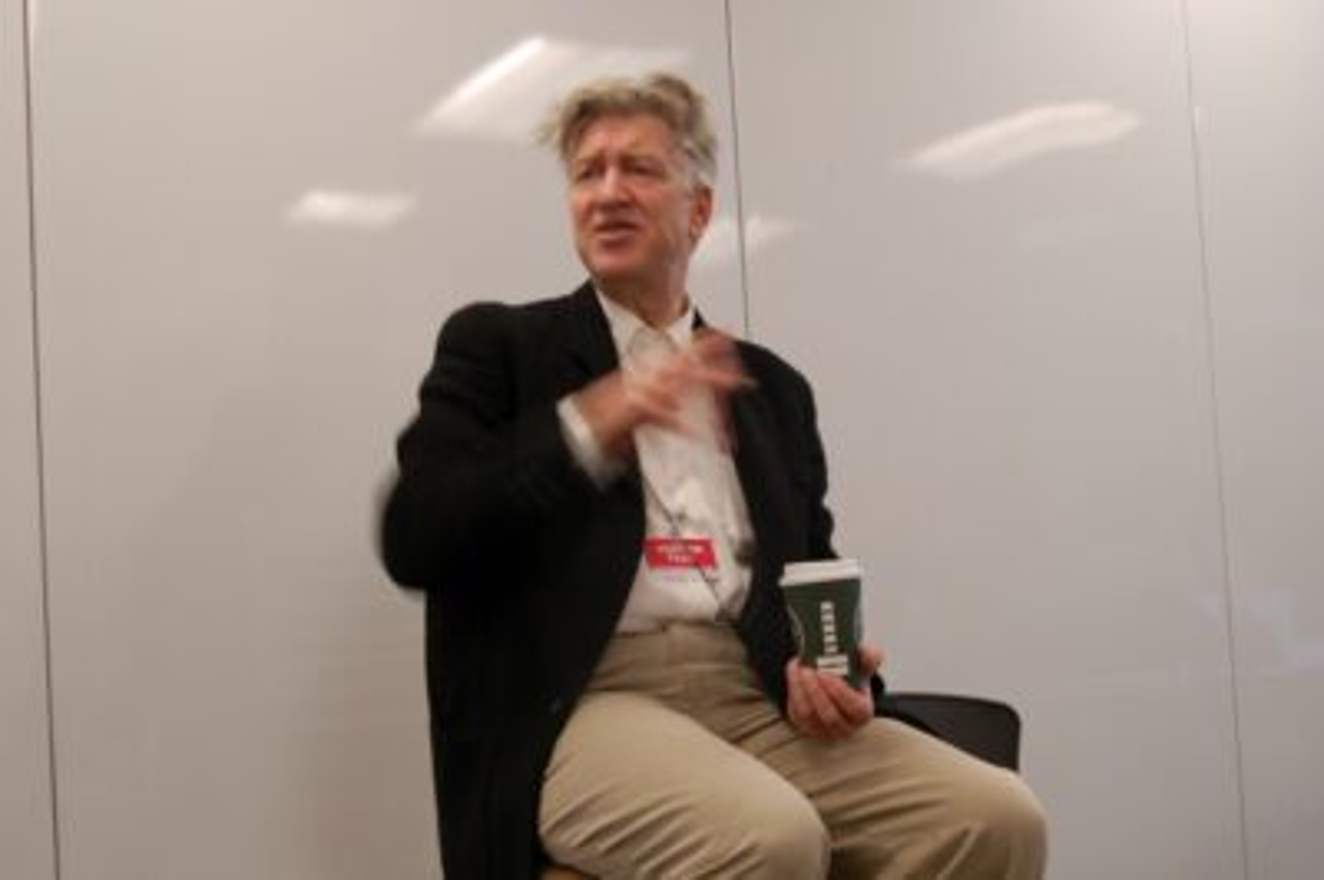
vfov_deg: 28.0
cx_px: 662
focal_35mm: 48
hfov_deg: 41.1
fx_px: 1764
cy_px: 440
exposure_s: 1/6
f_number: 13
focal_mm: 32
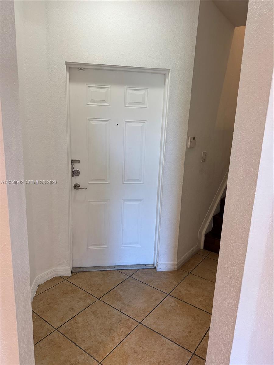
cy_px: 182
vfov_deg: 71.6
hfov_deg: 56.8
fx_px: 253
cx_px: 137
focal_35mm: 24
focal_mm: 6.76
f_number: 1.78
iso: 200
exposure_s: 1/120
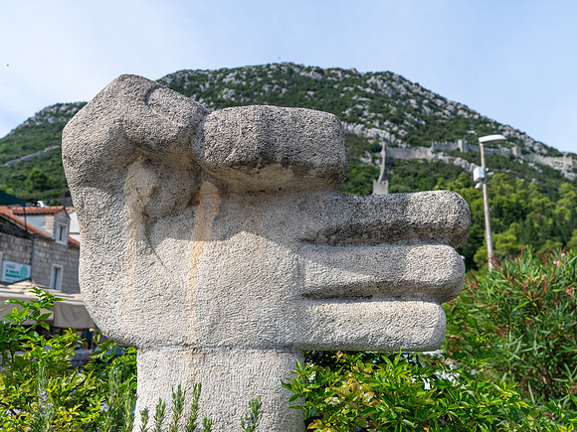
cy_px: 216
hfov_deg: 50.4
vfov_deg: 38.9
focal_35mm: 37
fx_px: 613
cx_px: 288
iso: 100
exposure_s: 1/640
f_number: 5
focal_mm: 34
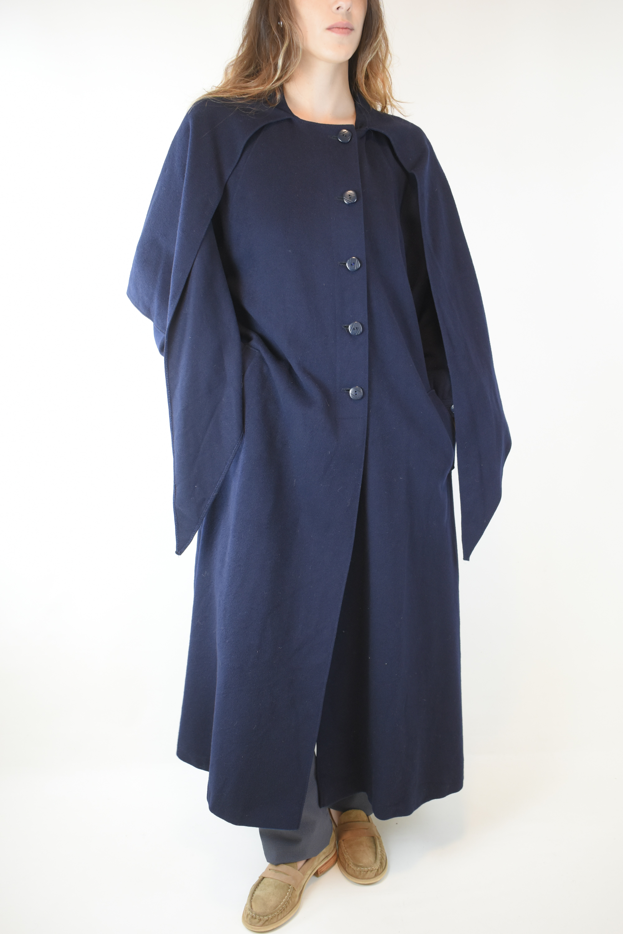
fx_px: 934
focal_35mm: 36
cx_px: 312
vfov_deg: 53.1
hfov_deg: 36.9
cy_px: 467
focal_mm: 24
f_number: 4
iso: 640
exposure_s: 1/60
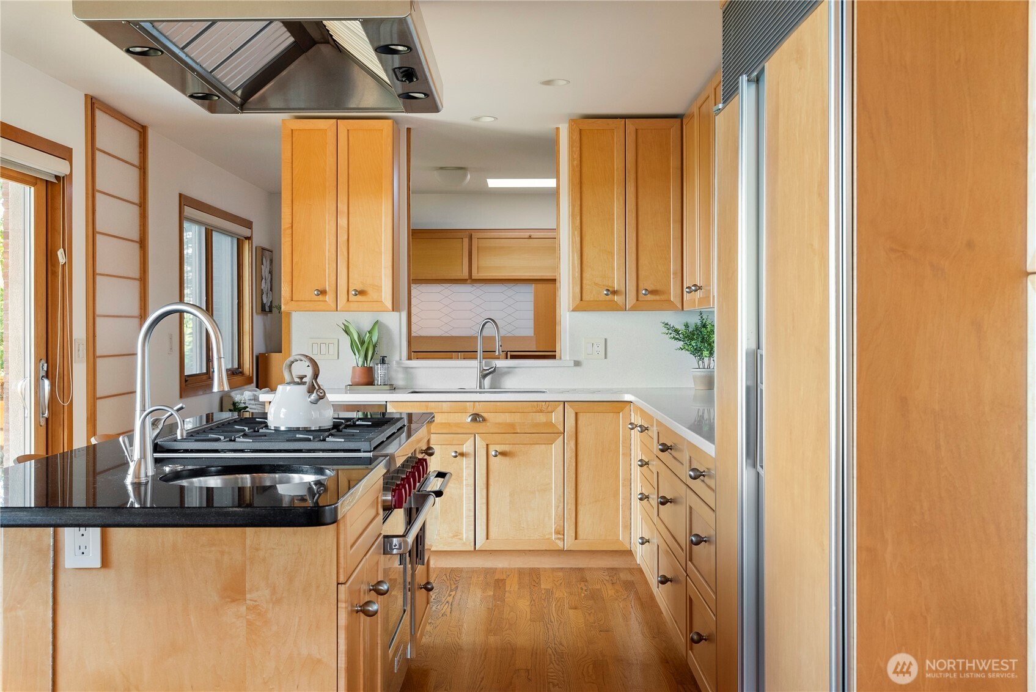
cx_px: 518
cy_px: 346
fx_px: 1103
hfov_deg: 50.3
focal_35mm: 38
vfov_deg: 34.8
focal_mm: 38.3
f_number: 9
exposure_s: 1/1.25
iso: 400
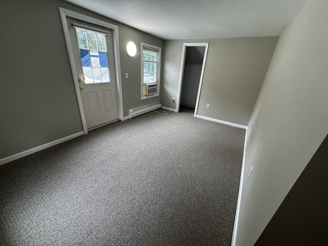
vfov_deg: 85.7
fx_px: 133
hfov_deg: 102.1
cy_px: 123
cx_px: 164
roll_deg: -4.6
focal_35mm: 14
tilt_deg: -24.1
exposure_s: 1/120
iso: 320
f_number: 2.2
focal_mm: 2.22
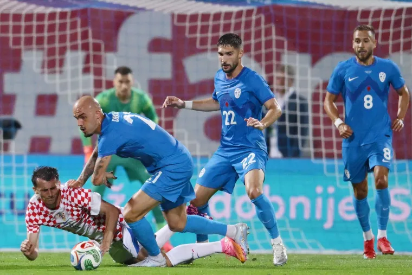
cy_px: 138
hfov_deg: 3.4
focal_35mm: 600
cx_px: 206
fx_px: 6868
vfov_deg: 2.3
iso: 4000
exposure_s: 1/2000
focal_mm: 400
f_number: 2.8
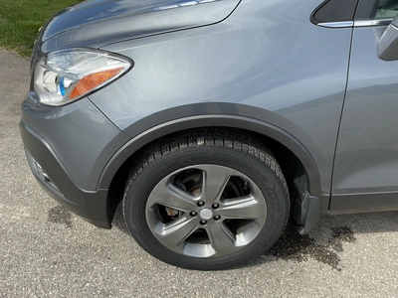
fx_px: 322
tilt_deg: -32.4
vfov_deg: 49.7
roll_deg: -2.5
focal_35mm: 28
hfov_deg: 63.4
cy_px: 149
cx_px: 199
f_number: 1.8
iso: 25
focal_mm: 3
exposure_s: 1/1076
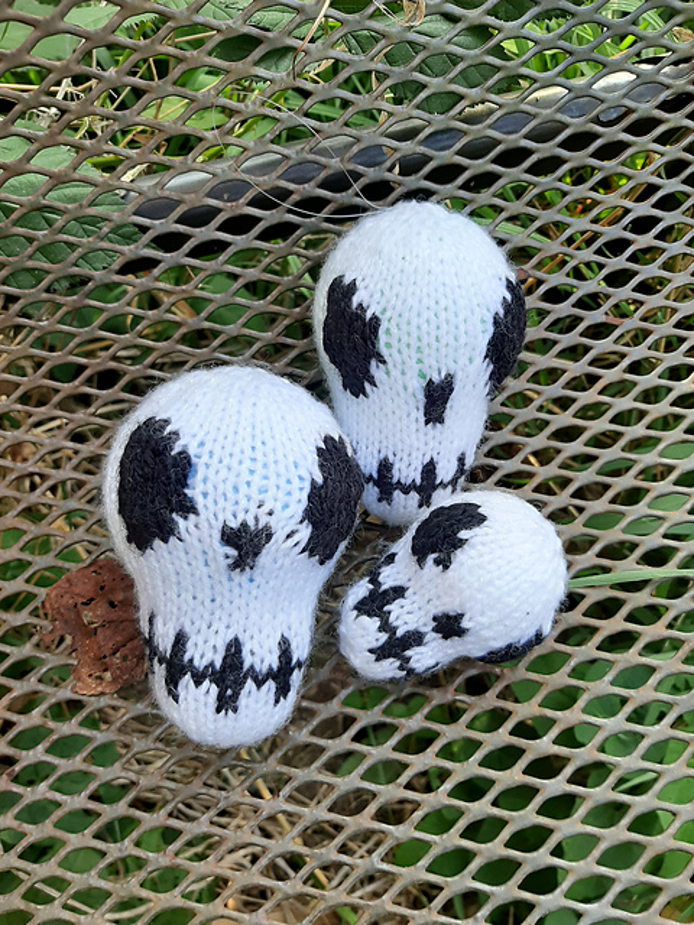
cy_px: 462
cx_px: 347
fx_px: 695
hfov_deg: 53.1
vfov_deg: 67.3
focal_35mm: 26
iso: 40
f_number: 1.7
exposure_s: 1/285
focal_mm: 3.93
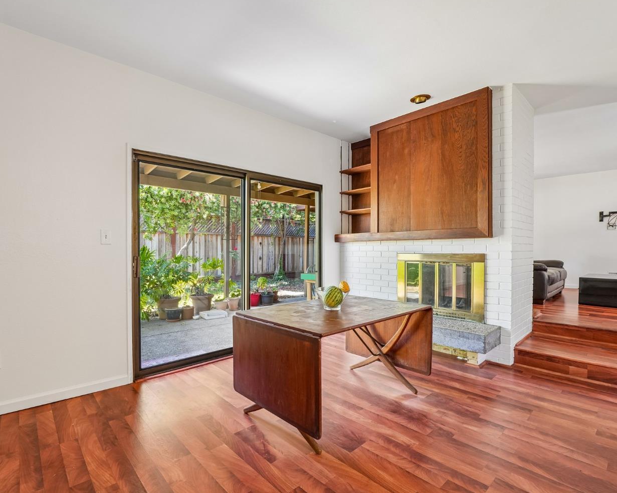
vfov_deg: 80.4
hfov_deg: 93.1
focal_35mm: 16
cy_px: 244
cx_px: 296
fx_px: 292
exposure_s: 1/10
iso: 500
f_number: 8
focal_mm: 14
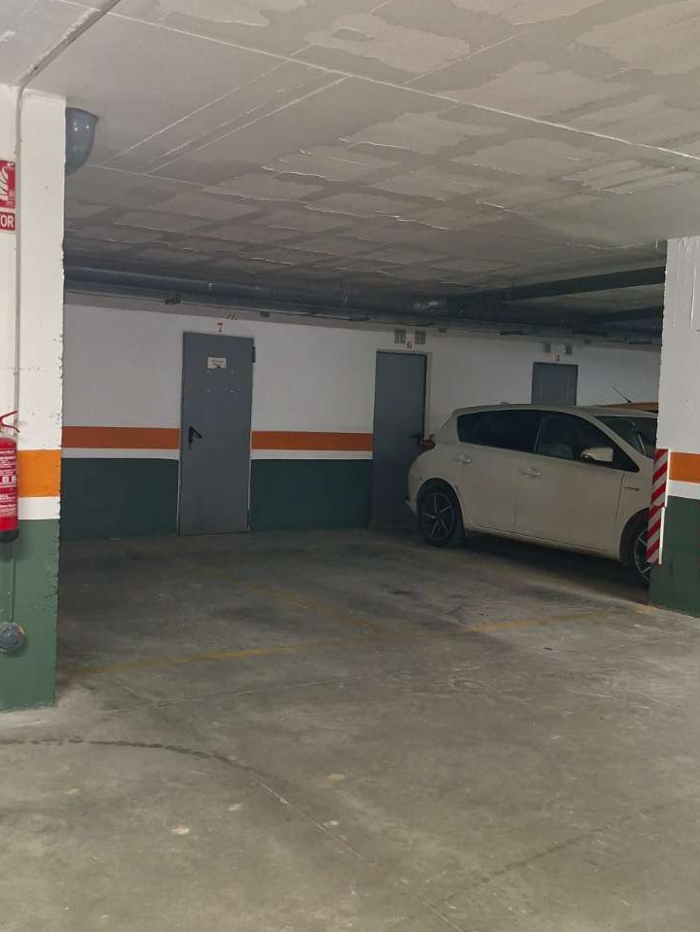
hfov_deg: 39.6
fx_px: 970
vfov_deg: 51.3
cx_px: 311
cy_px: 474
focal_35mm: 36
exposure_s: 1/25
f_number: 1.8
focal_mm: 5.54
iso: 640
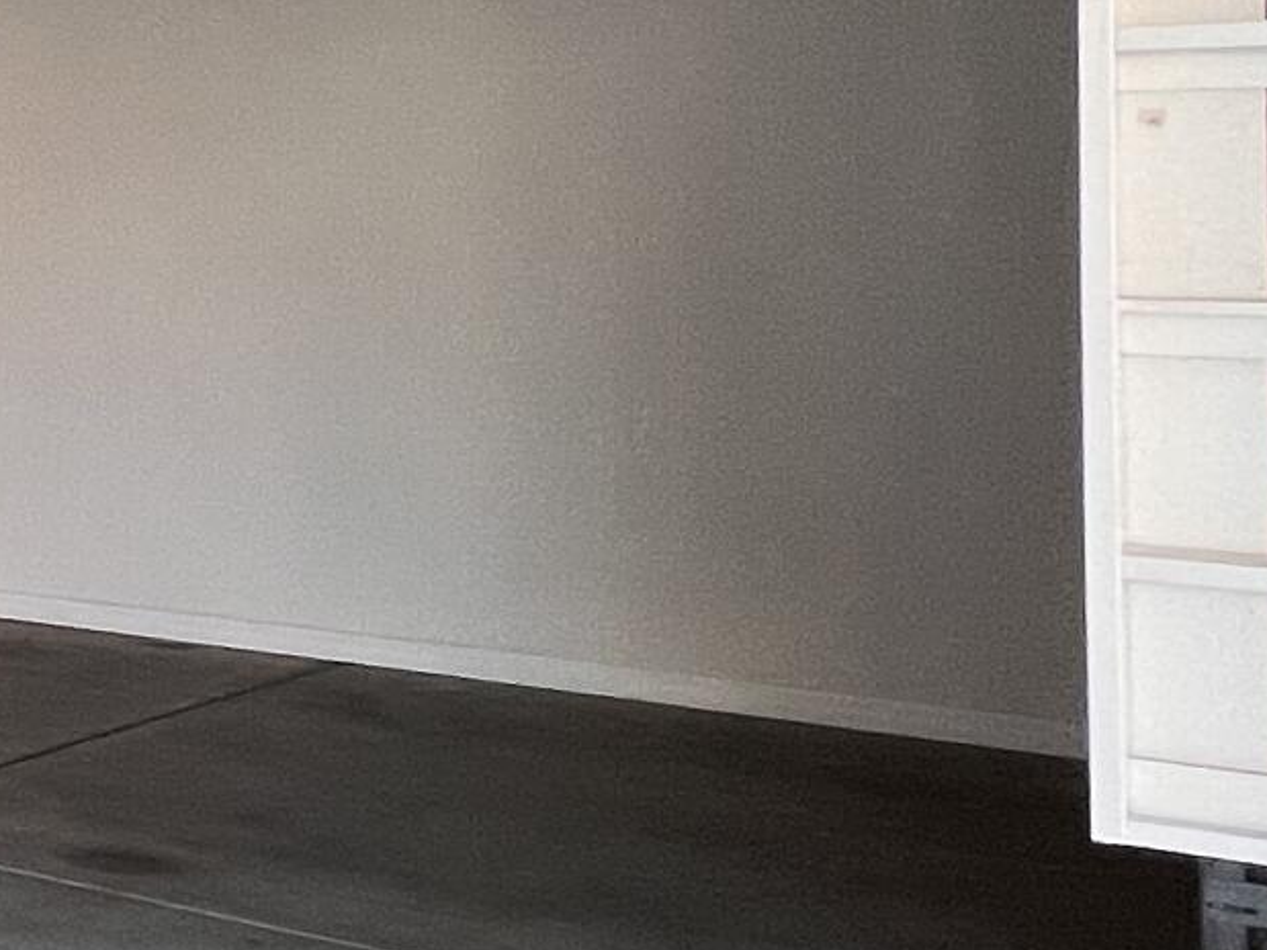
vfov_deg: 22.9
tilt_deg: -0.2
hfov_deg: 17.8
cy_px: 166
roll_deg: +0.6
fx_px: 2305
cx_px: -1408
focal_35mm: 63
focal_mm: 1.57
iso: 80
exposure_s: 1/99
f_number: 1.8
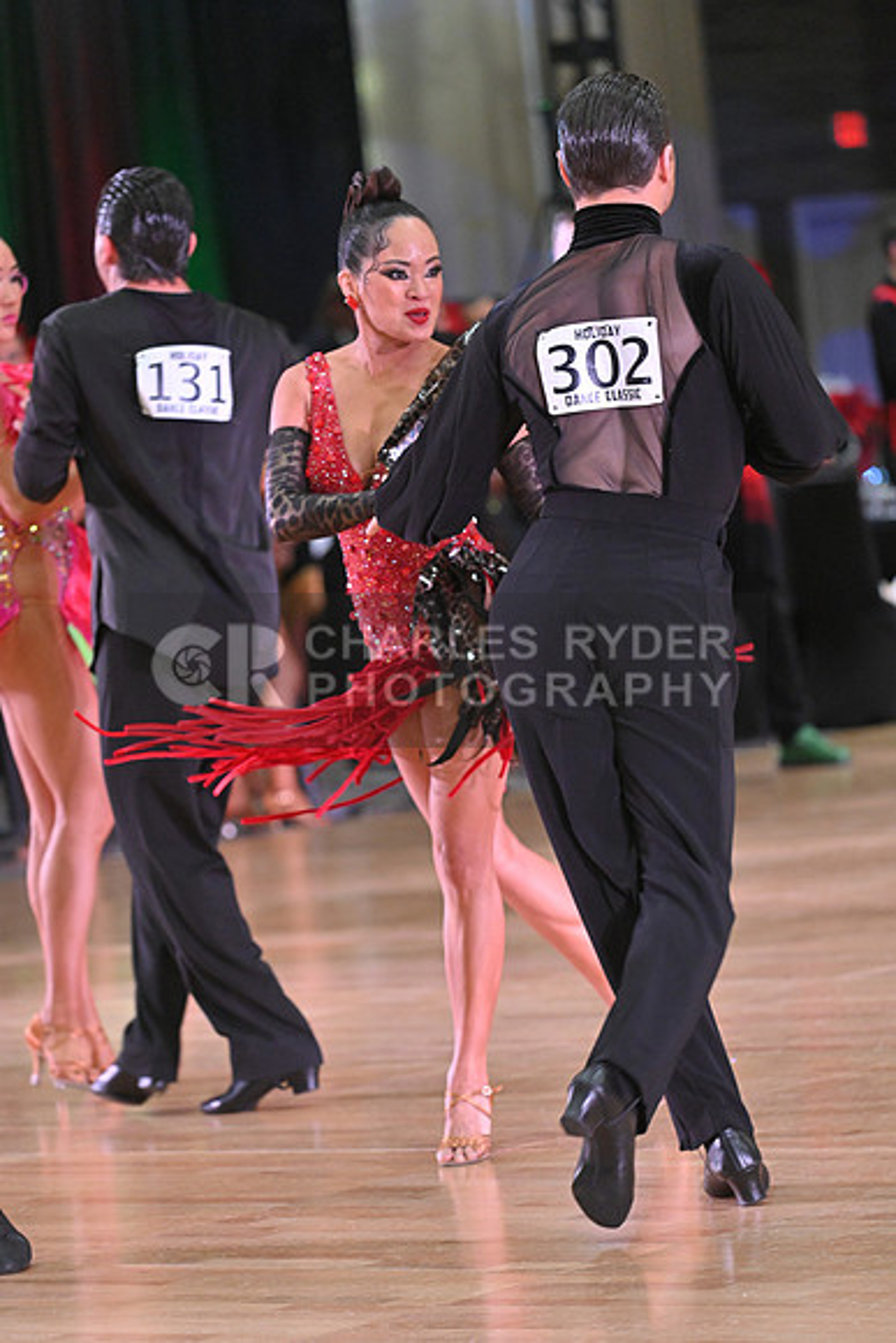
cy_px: 672
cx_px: 448
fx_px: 6529
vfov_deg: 11.7
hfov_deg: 7.9
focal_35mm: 175
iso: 4000
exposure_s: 1/400
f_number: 4.5
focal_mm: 175
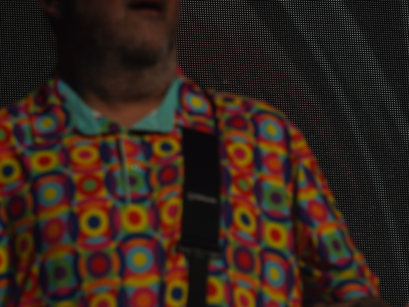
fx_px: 4253
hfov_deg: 5.5
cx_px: 304
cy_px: 253
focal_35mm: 360
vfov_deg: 4.1
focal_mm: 105
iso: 100
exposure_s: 1/2000
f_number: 8
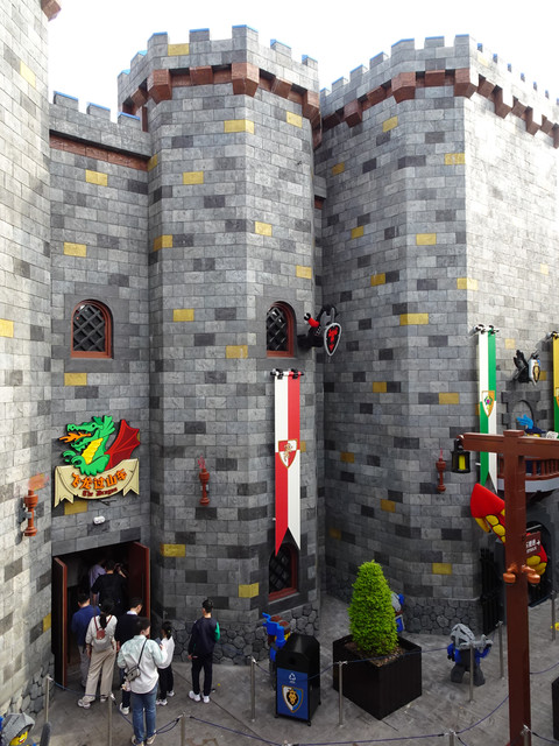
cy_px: 373
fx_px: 517
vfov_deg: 71.6
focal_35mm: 24
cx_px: 280
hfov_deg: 56.8
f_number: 3.5
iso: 125
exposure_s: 1/250
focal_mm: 4.25
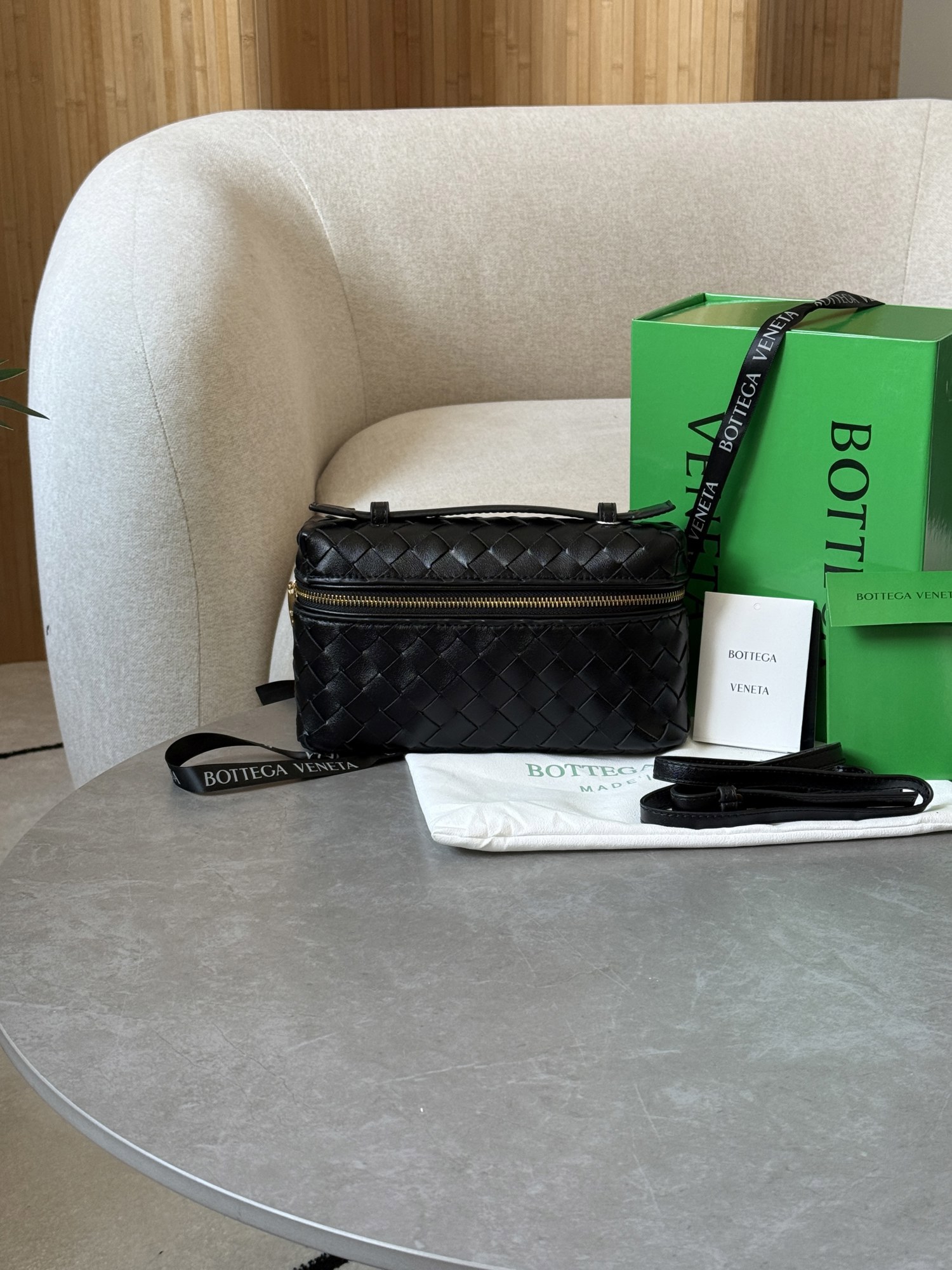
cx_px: 476
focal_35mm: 48
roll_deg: +0.0
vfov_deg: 39.7
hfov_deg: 30.3
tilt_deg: -17.1
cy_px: 635
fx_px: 1760
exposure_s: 1/60
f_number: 1.78
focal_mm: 6.76
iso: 100
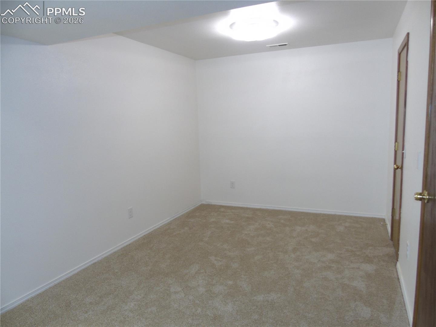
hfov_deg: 69.4
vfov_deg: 54.9
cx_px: 218
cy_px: 164
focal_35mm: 25
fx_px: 315
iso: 100
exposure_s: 1/30
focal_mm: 4.4
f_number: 3.4
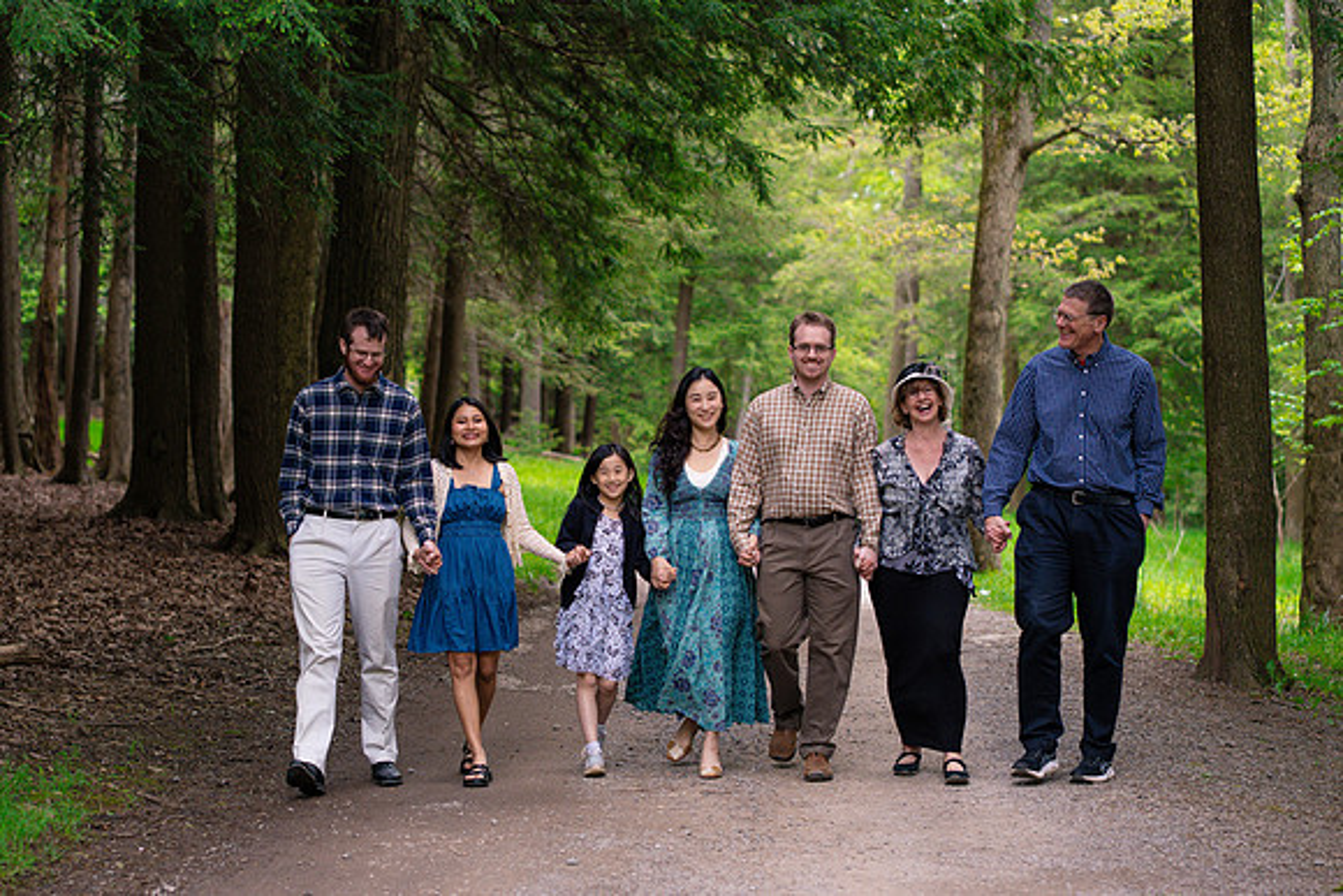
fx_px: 3527
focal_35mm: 95
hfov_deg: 21.6
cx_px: 596
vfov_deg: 14.5
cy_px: 498
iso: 800
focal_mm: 85
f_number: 3.2
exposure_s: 1/250
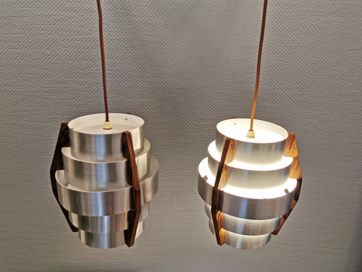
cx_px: 181
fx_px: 282
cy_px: 136
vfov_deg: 51.4
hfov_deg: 65.3
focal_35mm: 27
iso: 125
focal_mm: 5.56
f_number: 1.6
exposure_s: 1/120
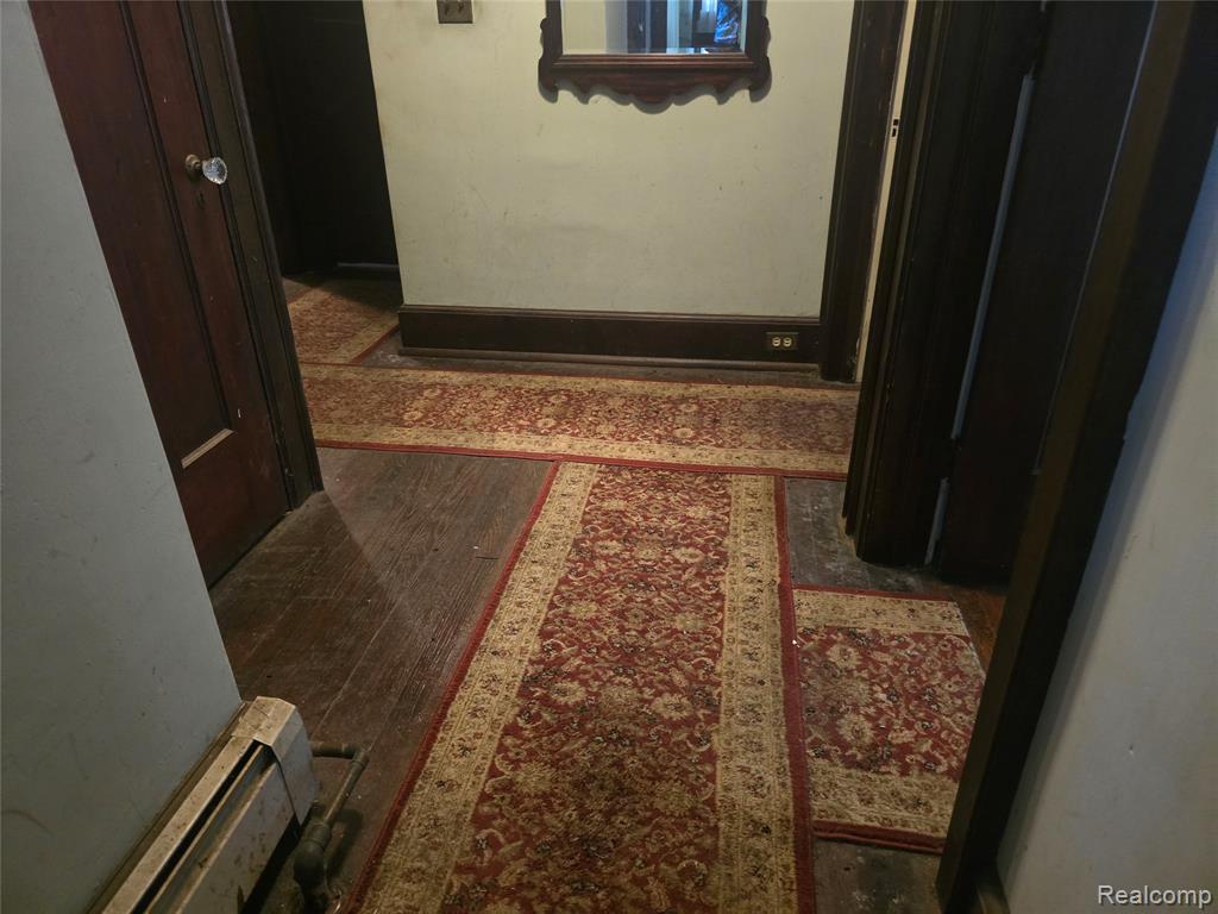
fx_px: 809
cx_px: 609
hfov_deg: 73.9
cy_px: 457
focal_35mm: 23
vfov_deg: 58.9
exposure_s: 1/40
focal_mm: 6.3
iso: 1600
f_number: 1.7
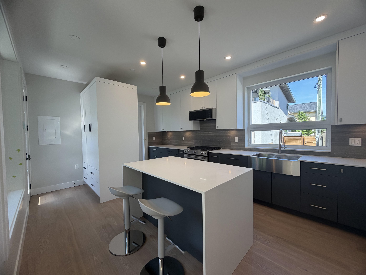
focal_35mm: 14
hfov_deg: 102.1
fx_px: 148
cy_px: 138
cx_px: 183
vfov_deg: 85.7
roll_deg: +1.6
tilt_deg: -1.2
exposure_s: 1/120
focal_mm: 2.22
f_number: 2.2
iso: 64
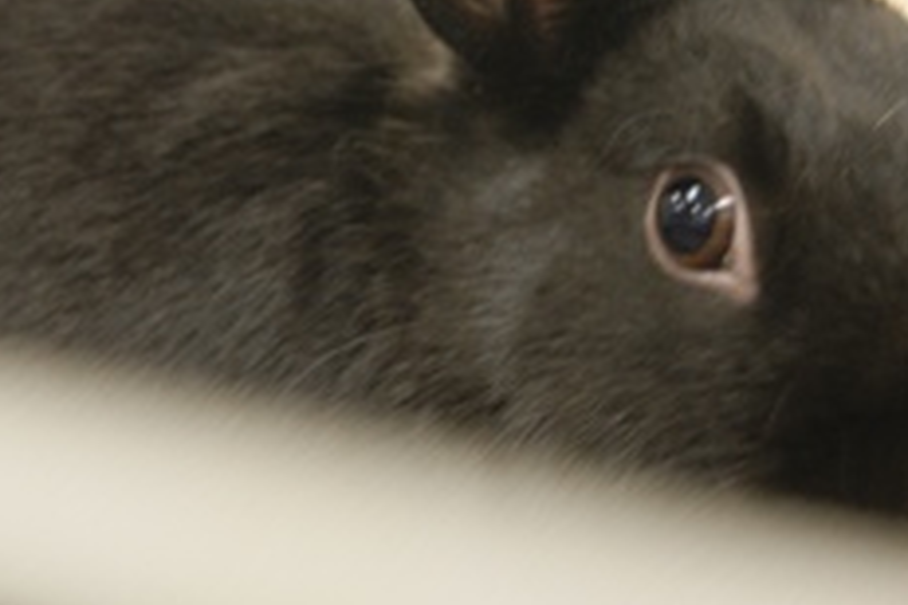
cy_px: 275
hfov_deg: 12.5
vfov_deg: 8.4
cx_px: 513
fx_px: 4136
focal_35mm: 164
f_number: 5.6
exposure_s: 1/6
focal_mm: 55
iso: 400
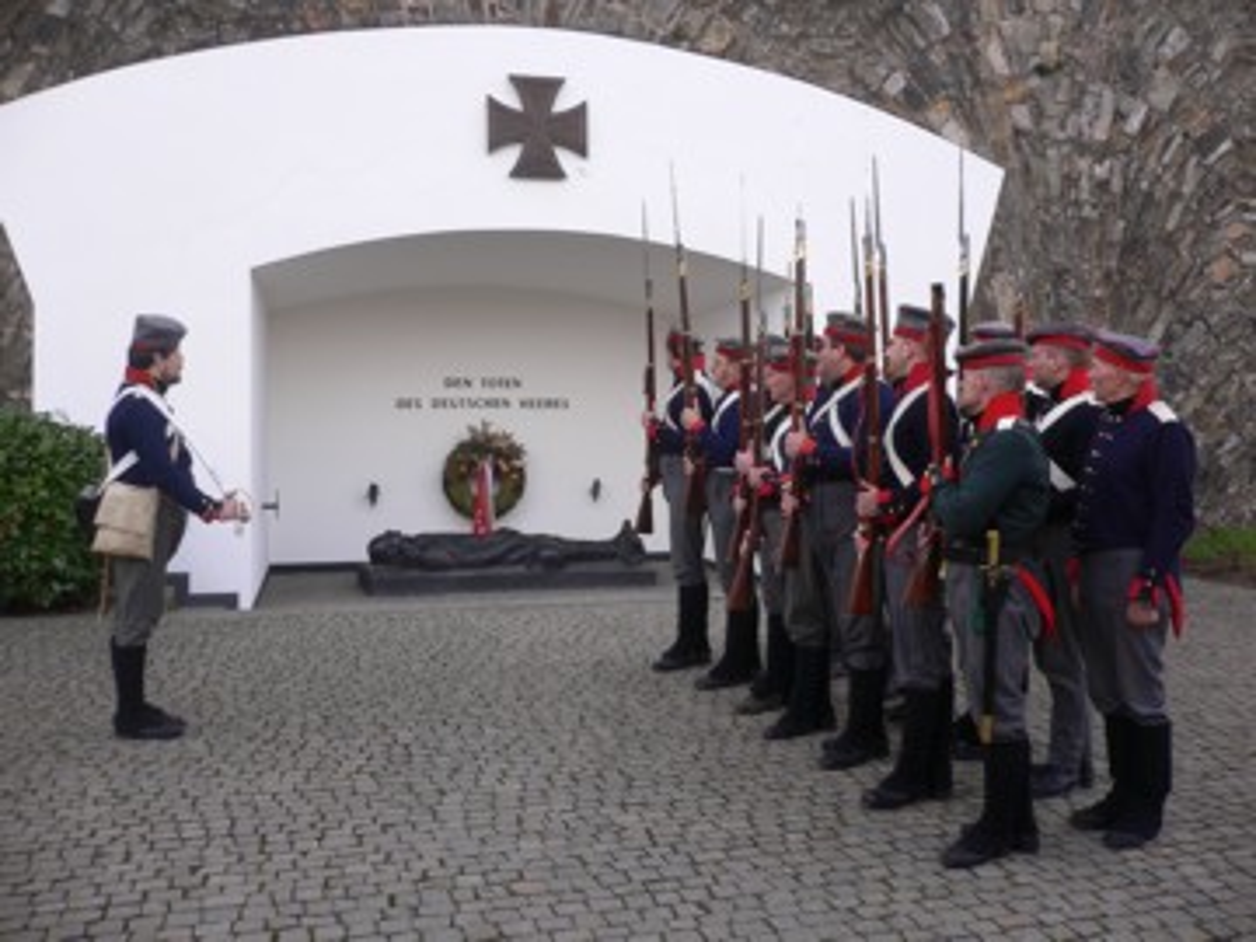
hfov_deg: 52.6
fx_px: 1270
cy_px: 471
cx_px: 628
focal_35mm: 35
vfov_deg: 40.7
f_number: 2.8
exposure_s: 1/125
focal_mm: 5.8
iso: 80
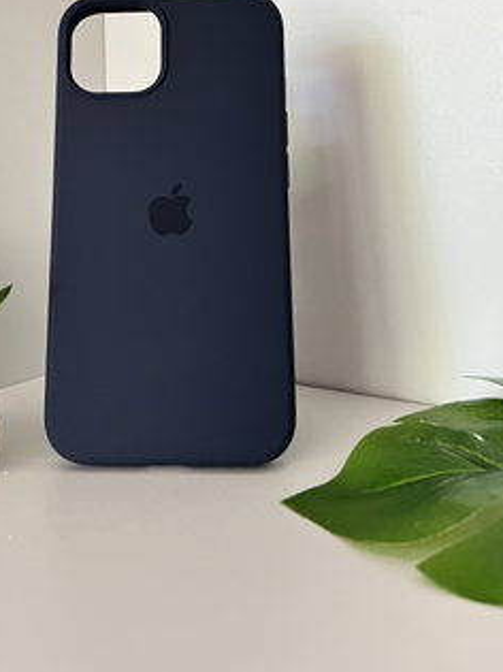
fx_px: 853
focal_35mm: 44
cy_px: 165
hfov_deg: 32.6
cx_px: 179
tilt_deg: -2.1
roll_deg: +2.1
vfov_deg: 41.6
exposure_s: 1/60
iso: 320
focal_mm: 5.7
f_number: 1.5
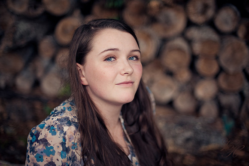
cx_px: 124
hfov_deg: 39.6
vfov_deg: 27.0
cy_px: 83
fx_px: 346
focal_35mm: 50
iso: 200
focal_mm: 50
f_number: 1.4
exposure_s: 1/500
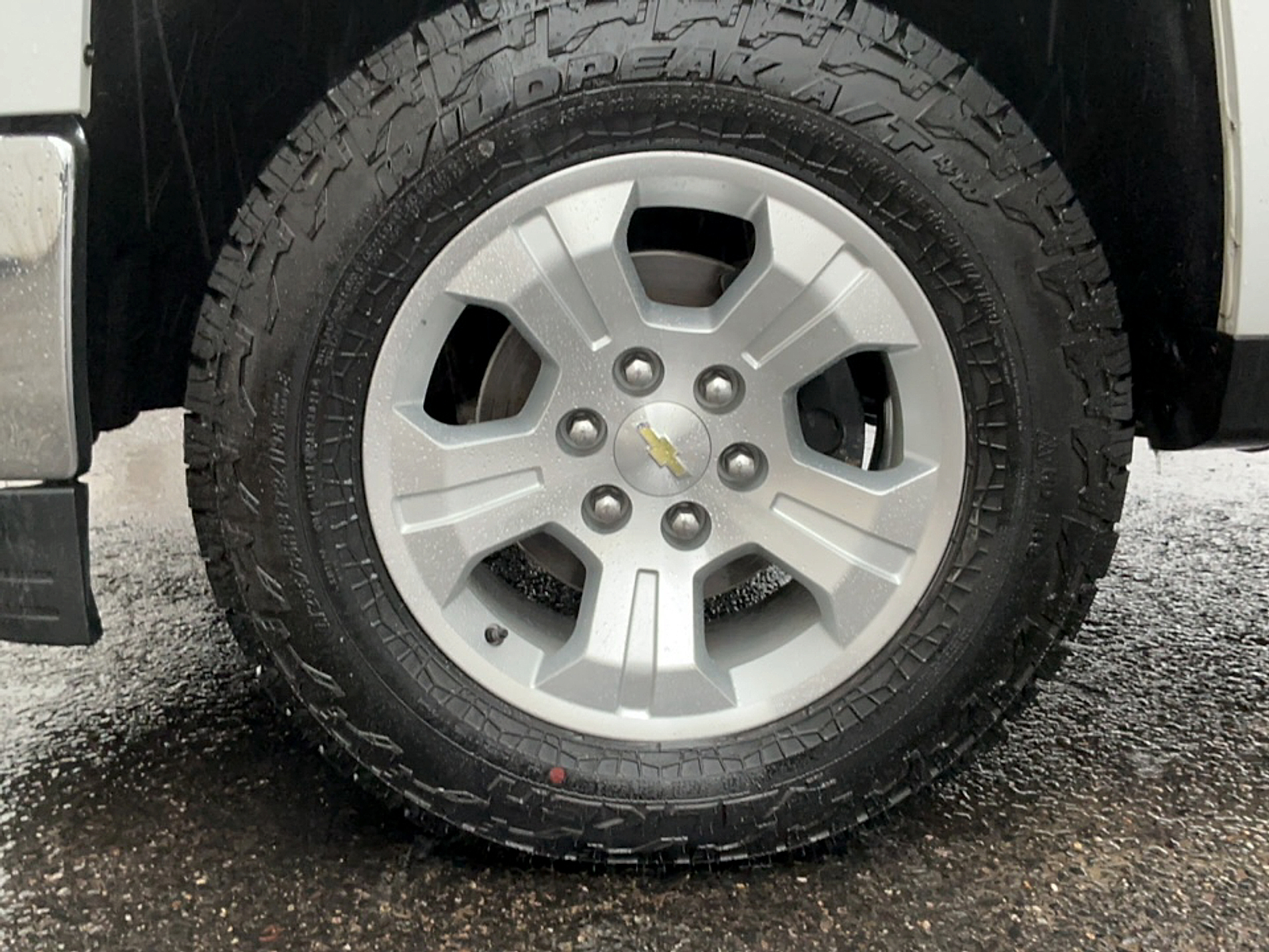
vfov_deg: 46.8
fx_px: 1100
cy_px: 476
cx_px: 634
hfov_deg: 60.0
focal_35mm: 30
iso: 80
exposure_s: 1/60
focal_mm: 3
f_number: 1.8
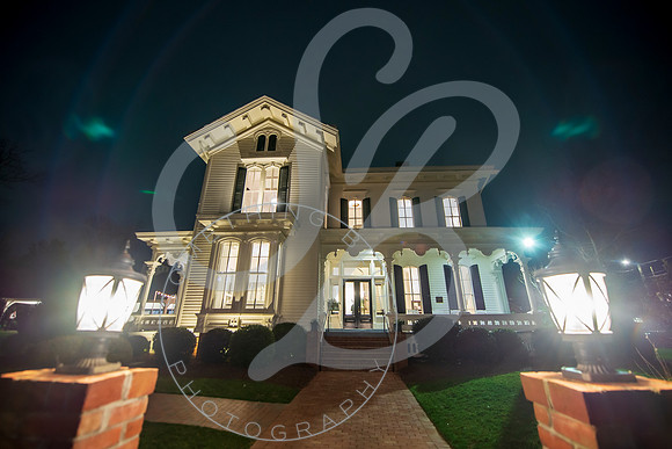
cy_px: 224
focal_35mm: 15
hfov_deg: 102.1
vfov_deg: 79.0
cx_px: 336
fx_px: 272
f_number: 16
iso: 640
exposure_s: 1/8
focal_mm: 14
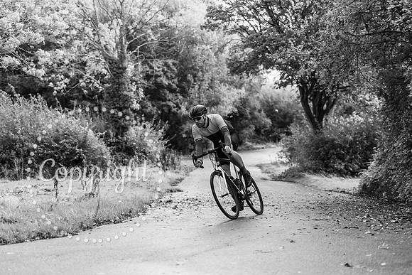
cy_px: 138
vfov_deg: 19.5
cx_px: 206
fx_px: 801
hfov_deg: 28.8
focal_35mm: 70
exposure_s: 1/500
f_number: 3.2
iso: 200
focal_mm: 70
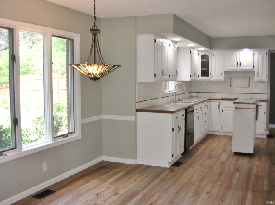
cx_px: 138
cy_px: 102
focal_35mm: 42
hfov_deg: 44.9
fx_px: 333
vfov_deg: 34.2
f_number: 2.8
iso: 50
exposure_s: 1/30
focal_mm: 6.9
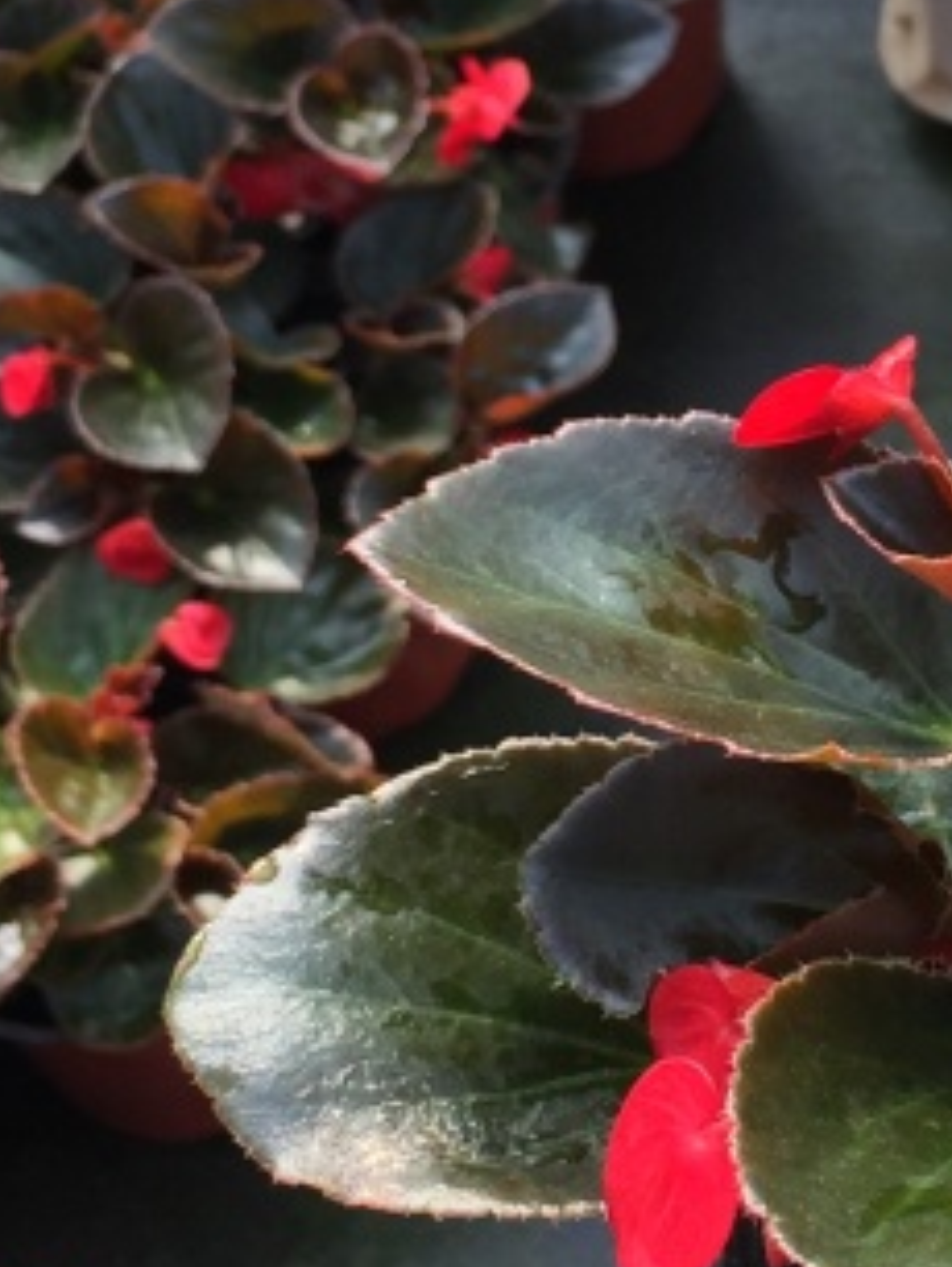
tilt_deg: -53.6
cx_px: 1022
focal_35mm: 101
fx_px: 3698
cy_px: 470
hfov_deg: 14.4
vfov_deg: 19.4
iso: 32
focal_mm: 4.15
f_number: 2.2
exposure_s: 1/403
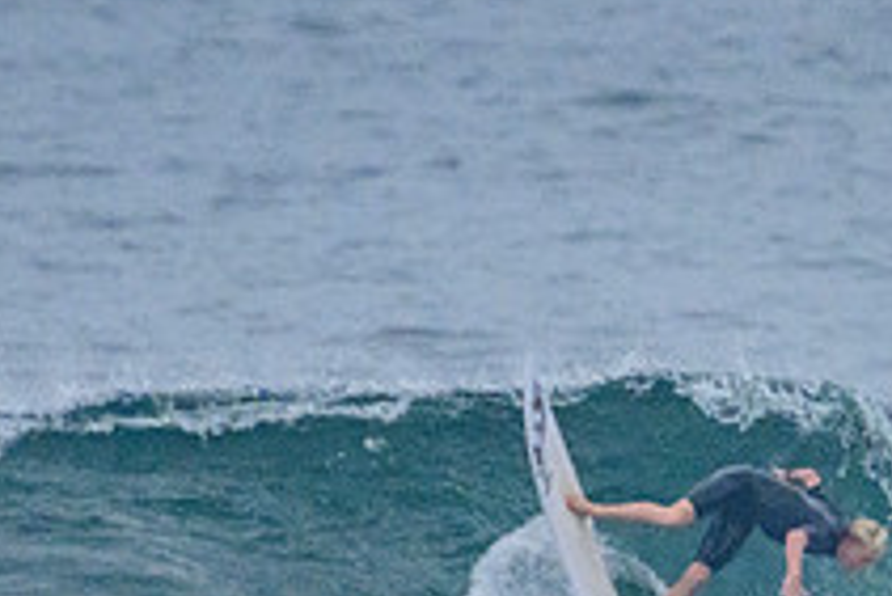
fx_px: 74803
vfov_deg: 0.5
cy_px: 589
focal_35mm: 3017
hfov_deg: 0.7
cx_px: 807
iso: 3200
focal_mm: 800
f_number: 11
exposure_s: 1/2000
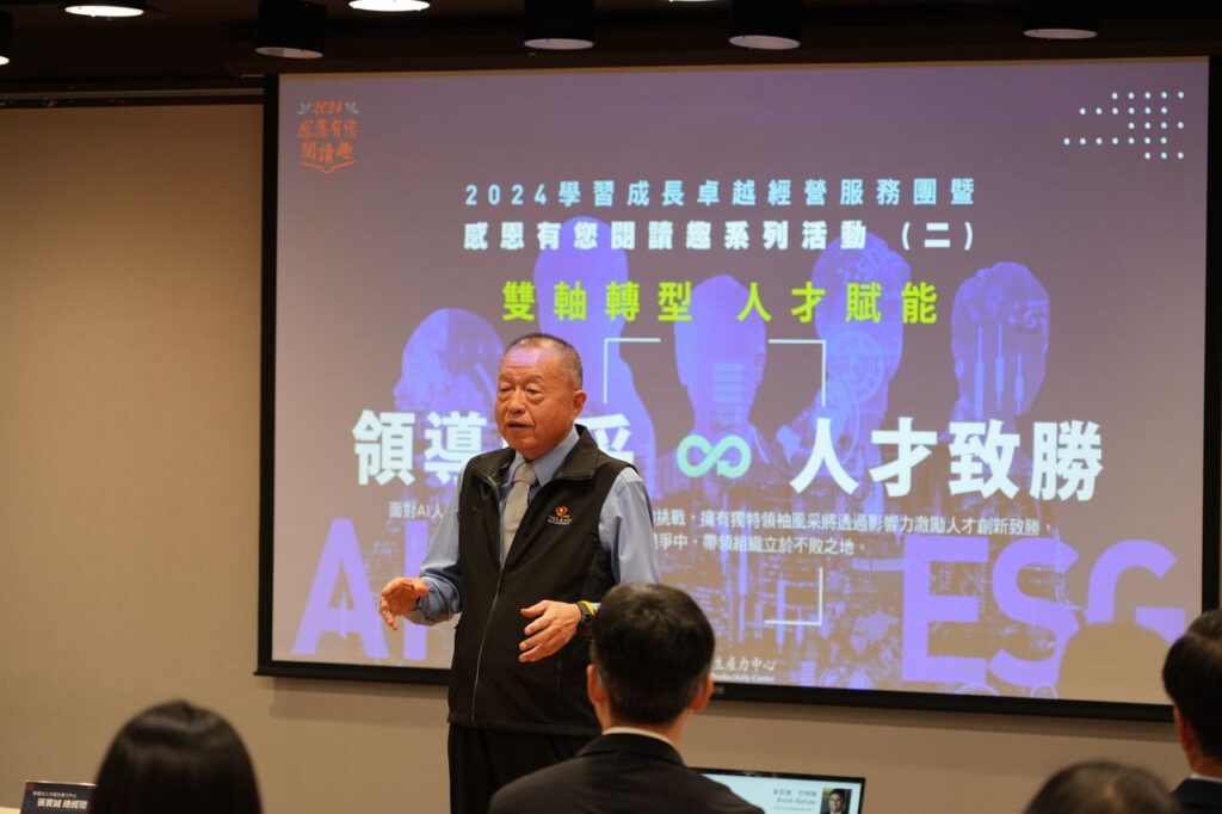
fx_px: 3461
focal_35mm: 102
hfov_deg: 20.0
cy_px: 407
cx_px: 611
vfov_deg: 13.4
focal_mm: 102
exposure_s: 1/125
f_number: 4
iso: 640
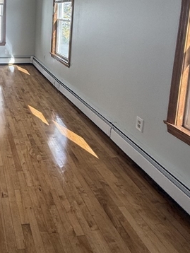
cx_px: -4
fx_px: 219
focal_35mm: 30
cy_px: 40
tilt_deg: -6.8
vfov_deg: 54.4
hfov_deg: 40.4
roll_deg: -1.1
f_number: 2.2
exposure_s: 1/102
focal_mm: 2.22
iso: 40
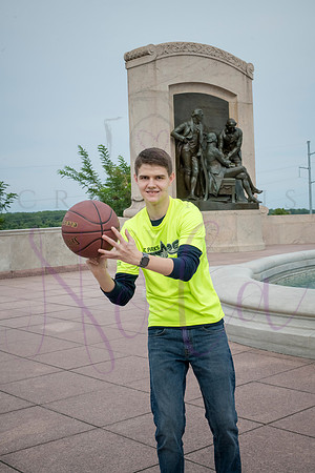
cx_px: 158
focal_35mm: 50
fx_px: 656
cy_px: 236
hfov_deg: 27.0
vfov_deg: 39.6
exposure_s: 1/400
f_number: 14
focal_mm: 50
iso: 640
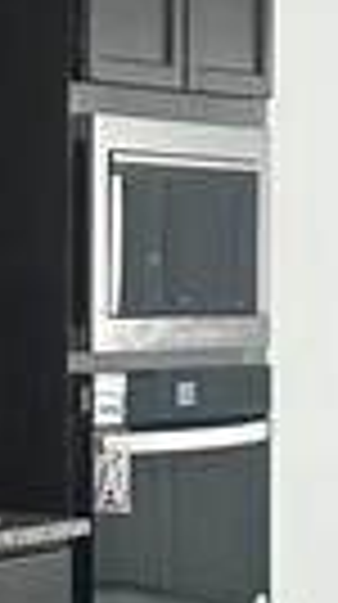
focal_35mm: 150
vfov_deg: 14.3
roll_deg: -0.7
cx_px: -550
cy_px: 266
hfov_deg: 7.4
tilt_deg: +0.4
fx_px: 2399
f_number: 1.78
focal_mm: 6.86
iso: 160
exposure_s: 1/121
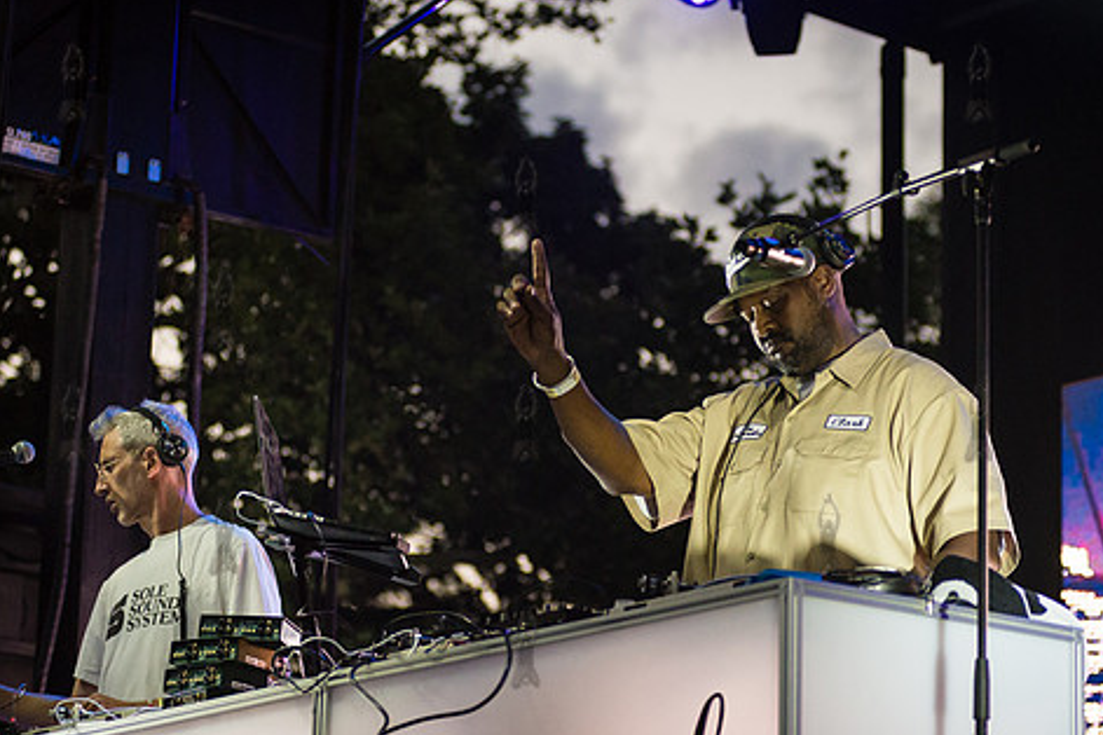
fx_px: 3646
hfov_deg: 17.2
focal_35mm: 119
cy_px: 434
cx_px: 666
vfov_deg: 11.5
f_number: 3.5
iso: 3200
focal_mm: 80
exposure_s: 1/640
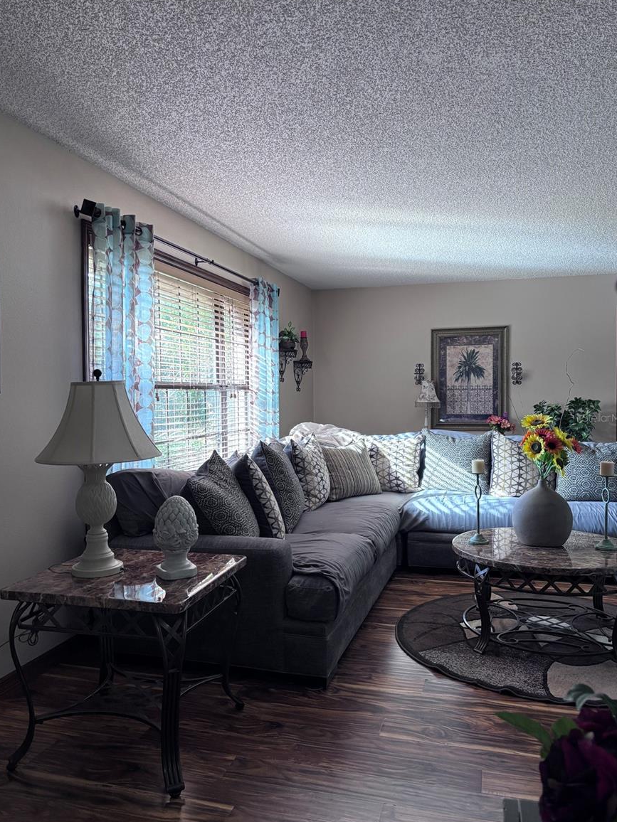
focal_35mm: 27
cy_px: 417
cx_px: 312
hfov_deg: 51.4
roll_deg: +0.1
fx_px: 642
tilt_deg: -2.2
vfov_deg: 65.3
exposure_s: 1/120
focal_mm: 5.96
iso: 125
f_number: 1.6
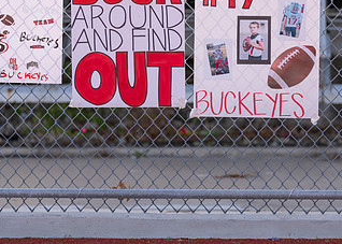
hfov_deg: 7.8
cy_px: 81
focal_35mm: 258
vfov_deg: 5.6
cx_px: 208
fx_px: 2505
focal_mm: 135
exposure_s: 1/2500
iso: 100
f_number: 1.8
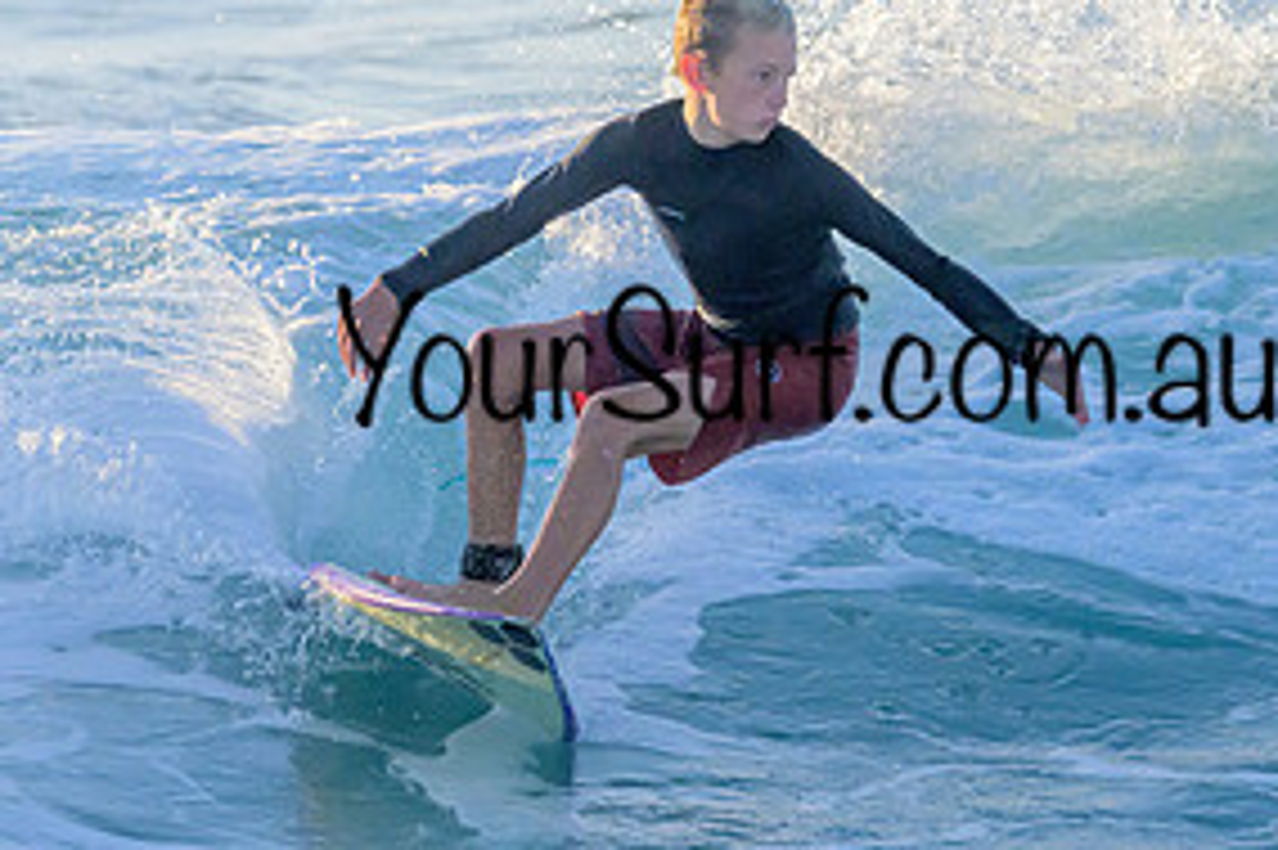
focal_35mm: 1223
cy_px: 294
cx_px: 617
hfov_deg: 1.7
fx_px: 43390
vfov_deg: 1.1
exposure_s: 1/1600
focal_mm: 520
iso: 1600
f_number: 10
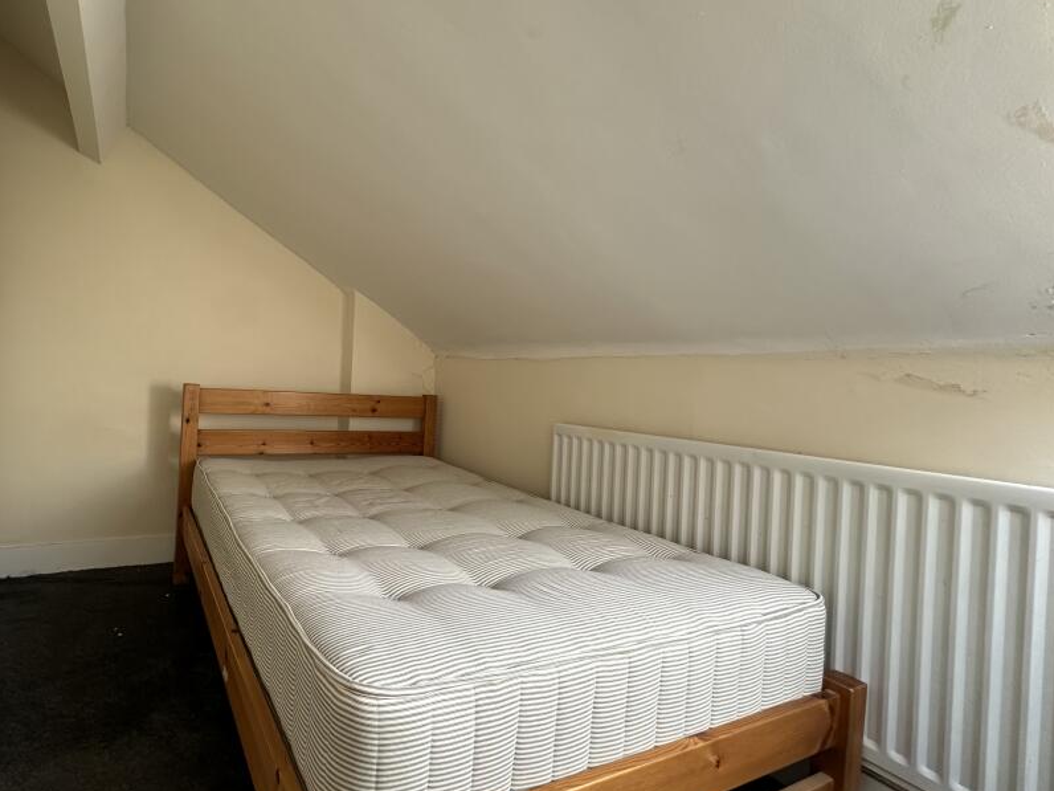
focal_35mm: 18
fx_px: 548
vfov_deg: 71.6
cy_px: 382
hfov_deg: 85.6
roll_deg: -3.3
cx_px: 380
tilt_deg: +0.9
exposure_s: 1/99
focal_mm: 2.22
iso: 160
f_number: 2.2
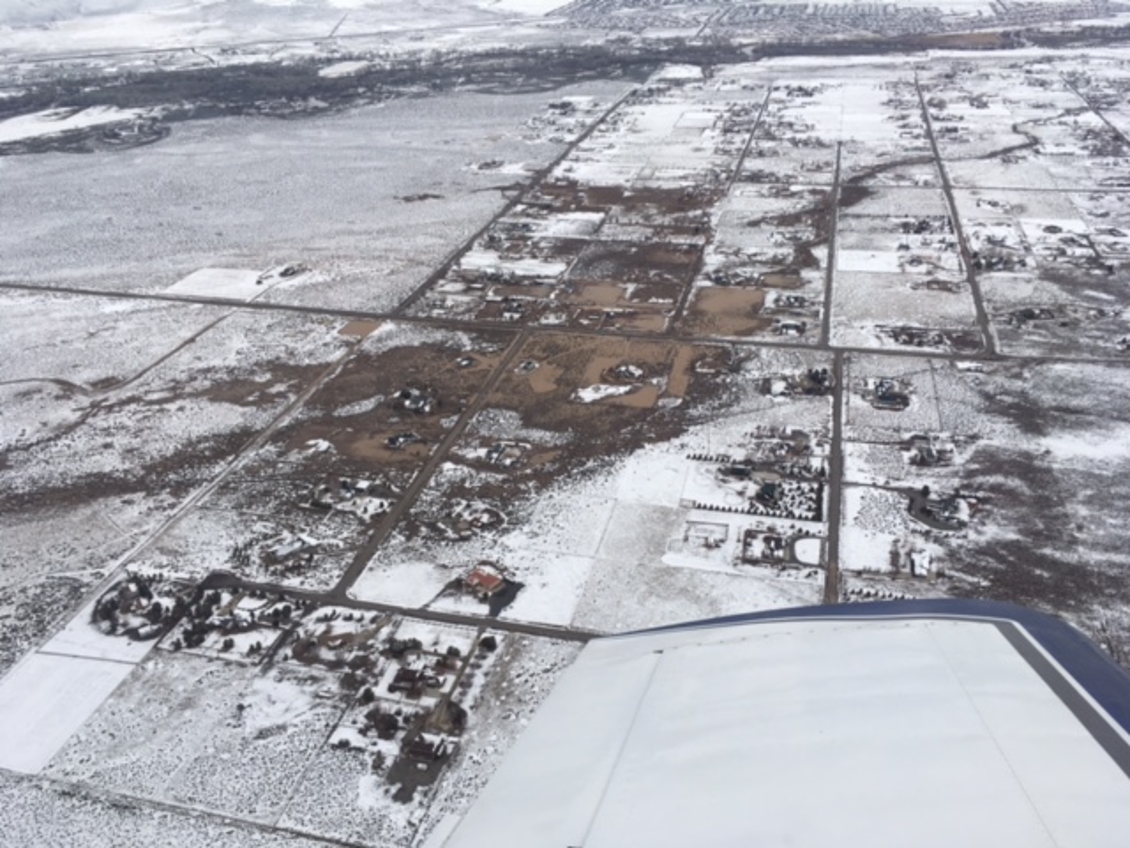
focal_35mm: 29
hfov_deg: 61.7
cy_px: 424
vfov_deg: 48.2
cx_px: 565
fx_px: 947
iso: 25
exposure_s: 1/905
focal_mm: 4.15
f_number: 2.2
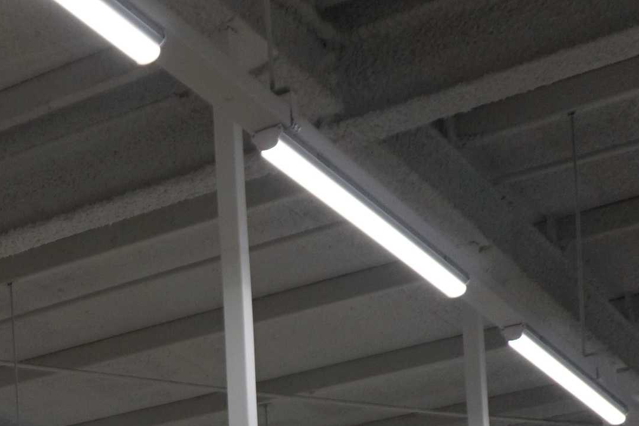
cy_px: 834
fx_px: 1669
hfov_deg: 18.3
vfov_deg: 12.8
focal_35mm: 94
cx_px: -415
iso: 320
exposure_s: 1/160
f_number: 4
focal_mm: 16
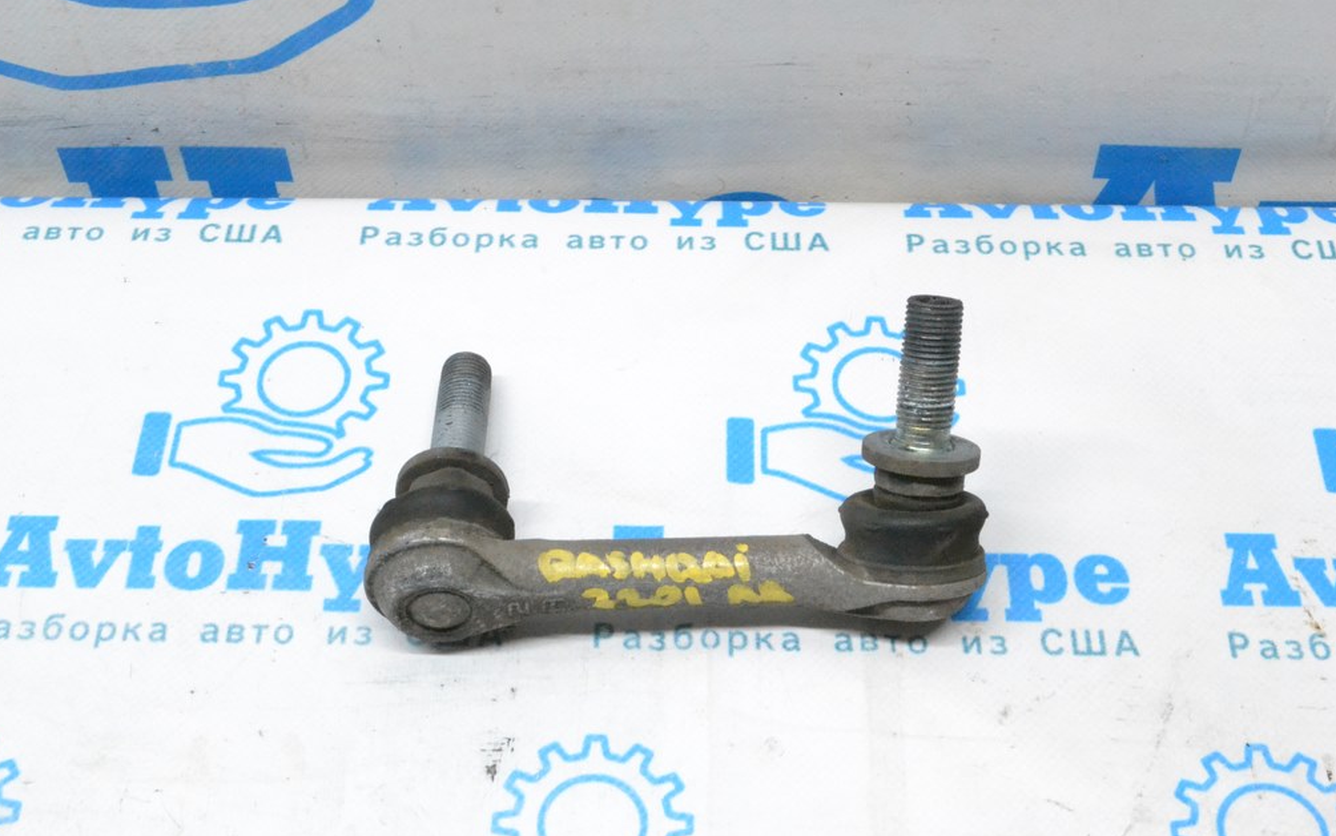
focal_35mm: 53
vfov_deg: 24.4
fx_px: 1930
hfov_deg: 38.2
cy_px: 391
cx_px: 664
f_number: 18
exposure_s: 1/50
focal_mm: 34
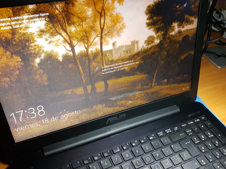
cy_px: 95
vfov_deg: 45.3
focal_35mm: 31
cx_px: 110
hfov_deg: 58.3
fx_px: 202
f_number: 1.8
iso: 249
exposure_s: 1/50
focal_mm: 3.95
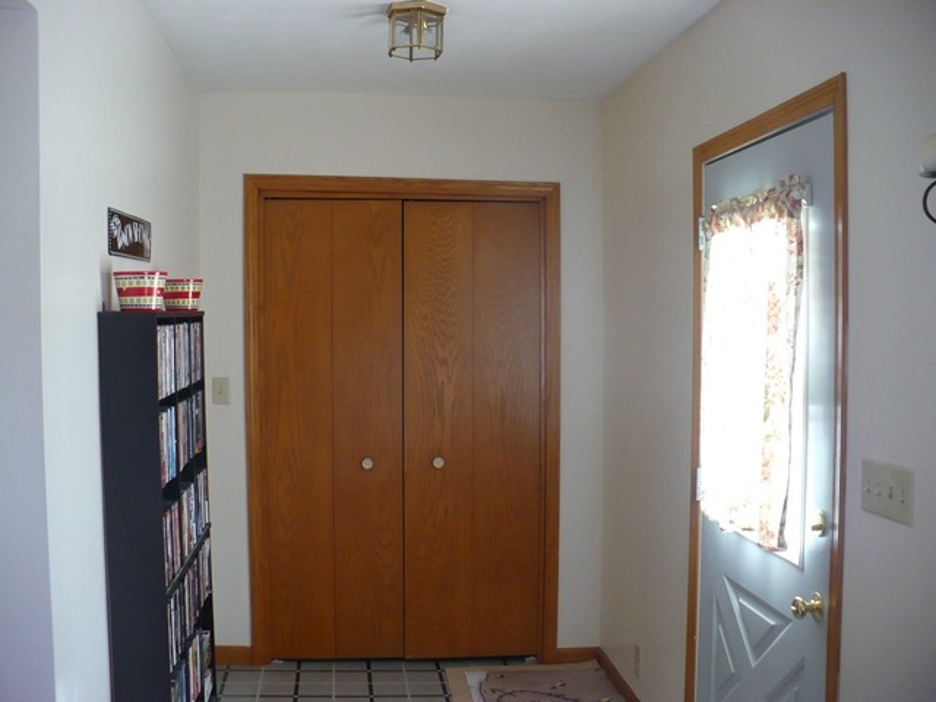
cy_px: 351
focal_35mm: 37
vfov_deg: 38.7
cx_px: 468
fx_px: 1000
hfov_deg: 50.1
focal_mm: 6.1
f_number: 2.8
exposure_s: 1/30
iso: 200
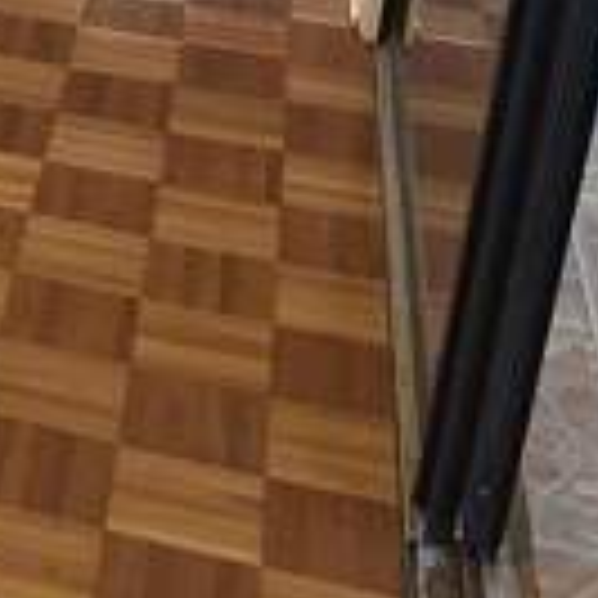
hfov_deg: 14.9
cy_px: -153
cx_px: -463
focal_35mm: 102
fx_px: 1994
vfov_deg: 16.3
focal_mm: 6.86
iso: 400
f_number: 1.78
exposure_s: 1/60
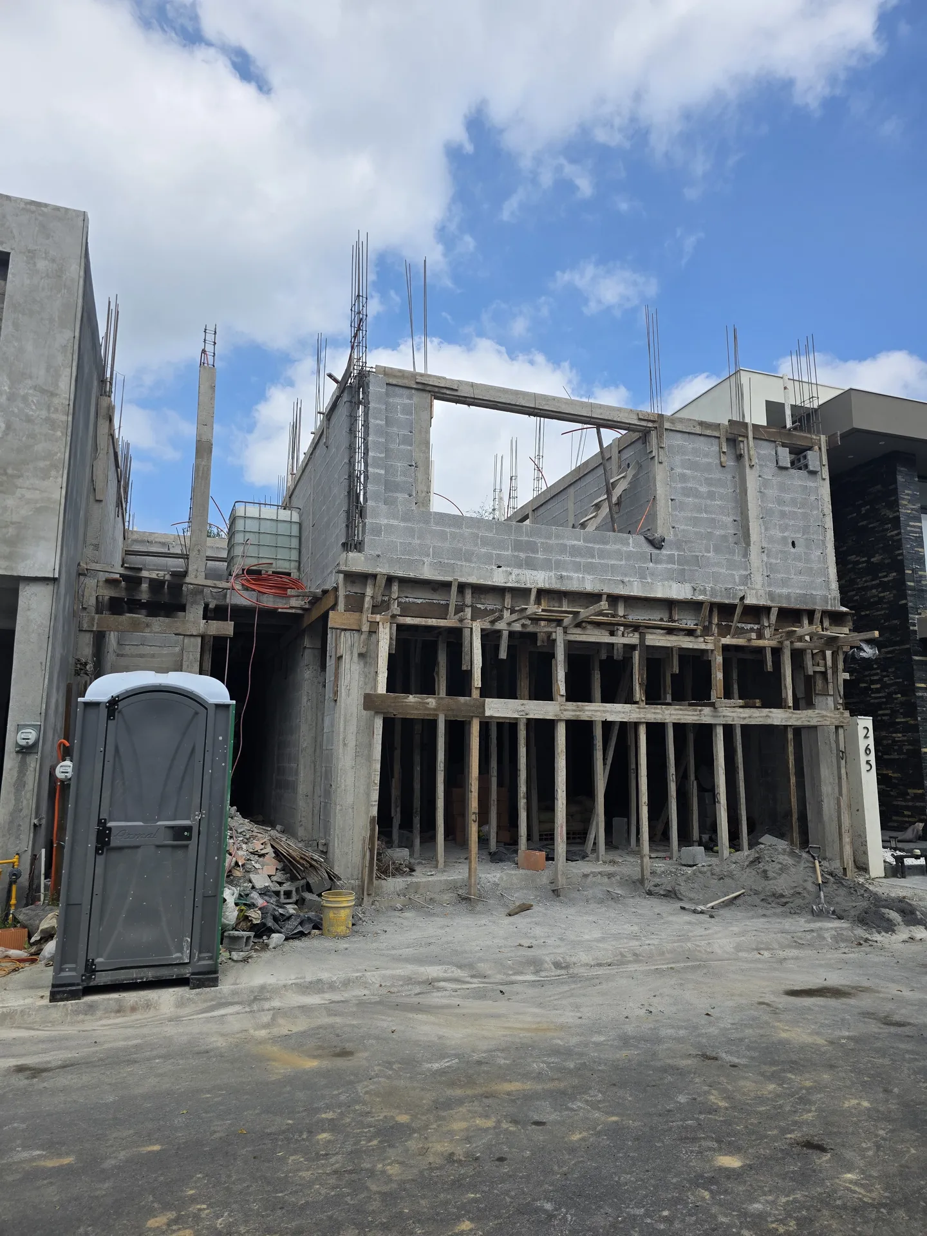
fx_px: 821
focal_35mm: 23
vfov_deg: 73.9
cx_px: 464
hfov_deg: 58.9
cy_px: 618
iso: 80
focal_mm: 6.3
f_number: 1.7
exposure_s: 1/5778
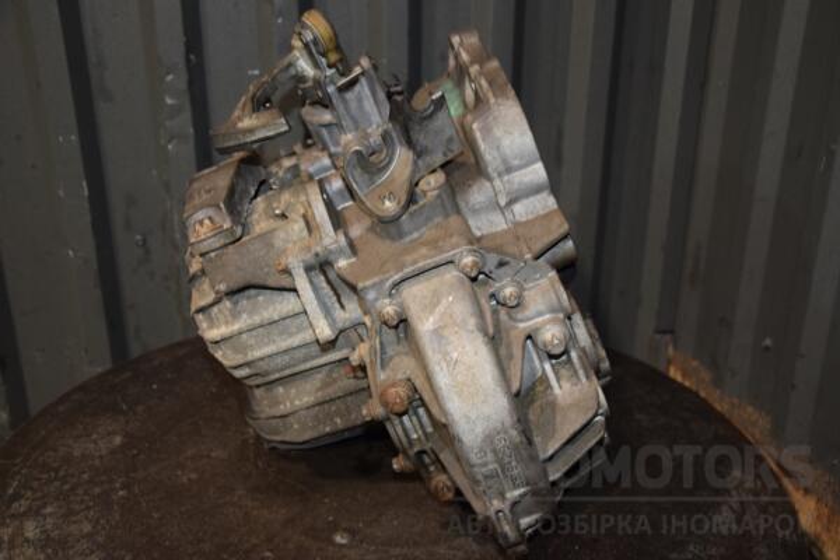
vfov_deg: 34.2
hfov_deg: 49.6
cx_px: 420
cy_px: 280
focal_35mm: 39
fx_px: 910
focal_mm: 26
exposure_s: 1/60
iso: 800
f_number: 5
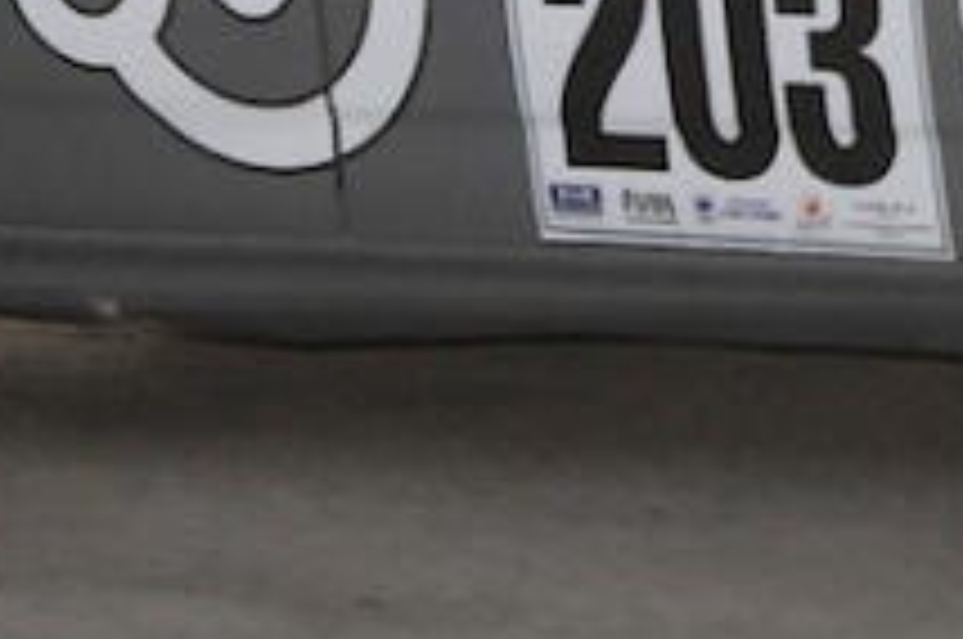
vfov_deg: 4.0
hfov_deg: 6.1
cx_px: 1048
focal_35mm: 337
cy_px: -862
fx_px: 9001
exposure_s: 1/160
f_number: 5.6
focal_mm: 40
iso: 800
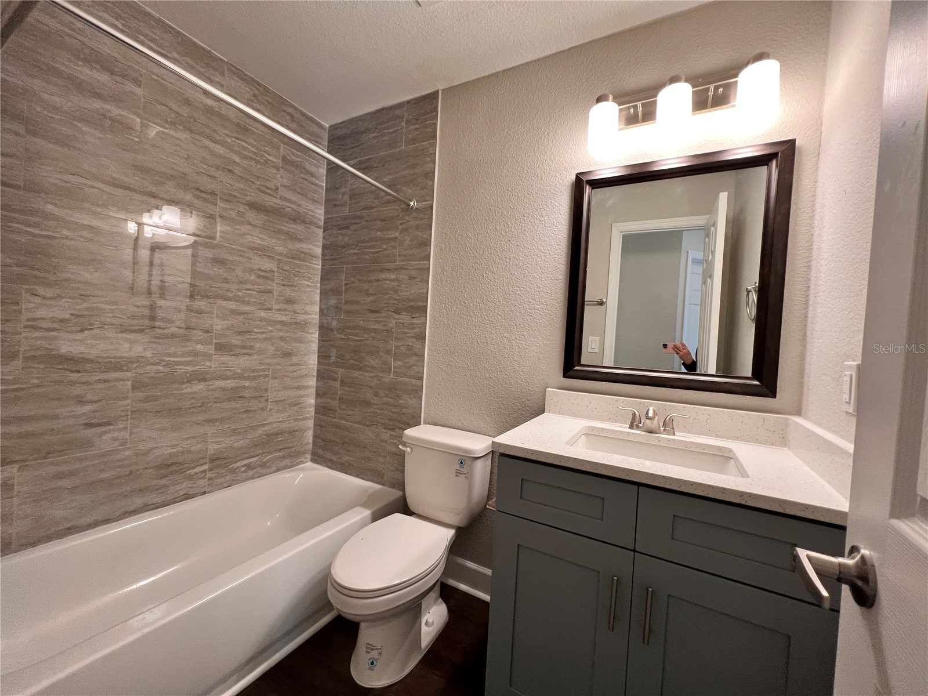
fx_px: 349
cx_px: 464
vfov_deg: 89.9
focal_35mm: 13
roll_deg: -2.1
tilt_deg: -0.6
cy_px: 348
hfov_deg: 106.2
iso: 125
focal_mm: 1.57
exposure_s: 1/60
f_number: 1.8
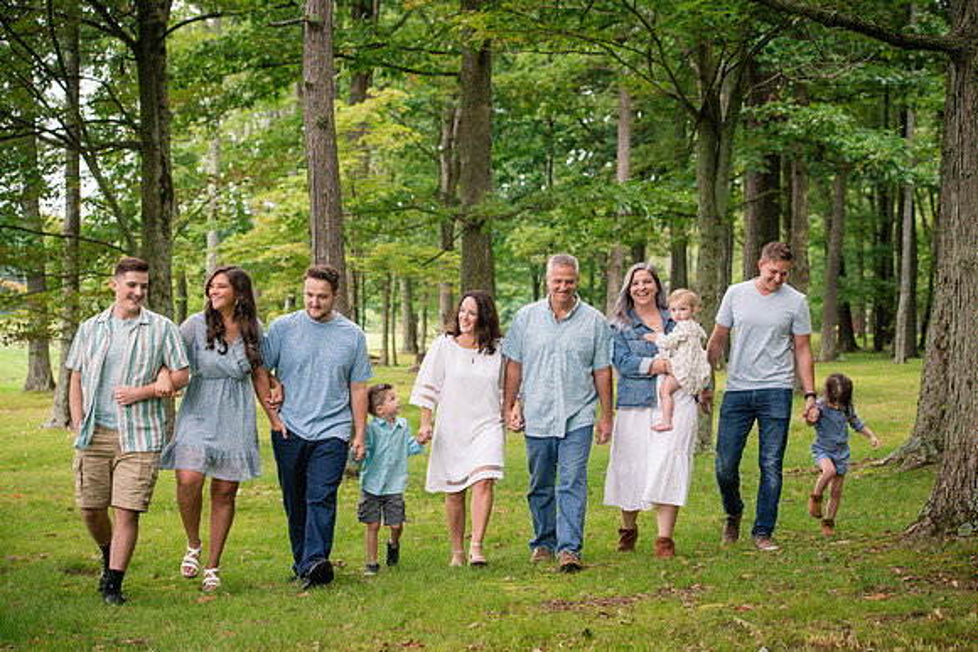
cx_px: 513
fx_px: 1997
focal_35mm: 73
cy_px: 310
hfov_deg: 27.5
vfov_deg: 18.6
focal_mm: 70
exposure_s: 1/250
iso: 1000
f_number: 4.5
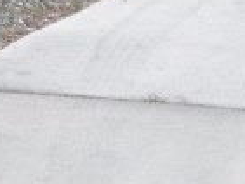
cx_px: -219
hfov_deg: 5.2
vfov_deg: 3.8
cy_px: -326
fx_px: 2678
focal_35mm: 378
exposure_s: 1/500
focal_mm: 9.3
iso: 325
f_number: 3.9
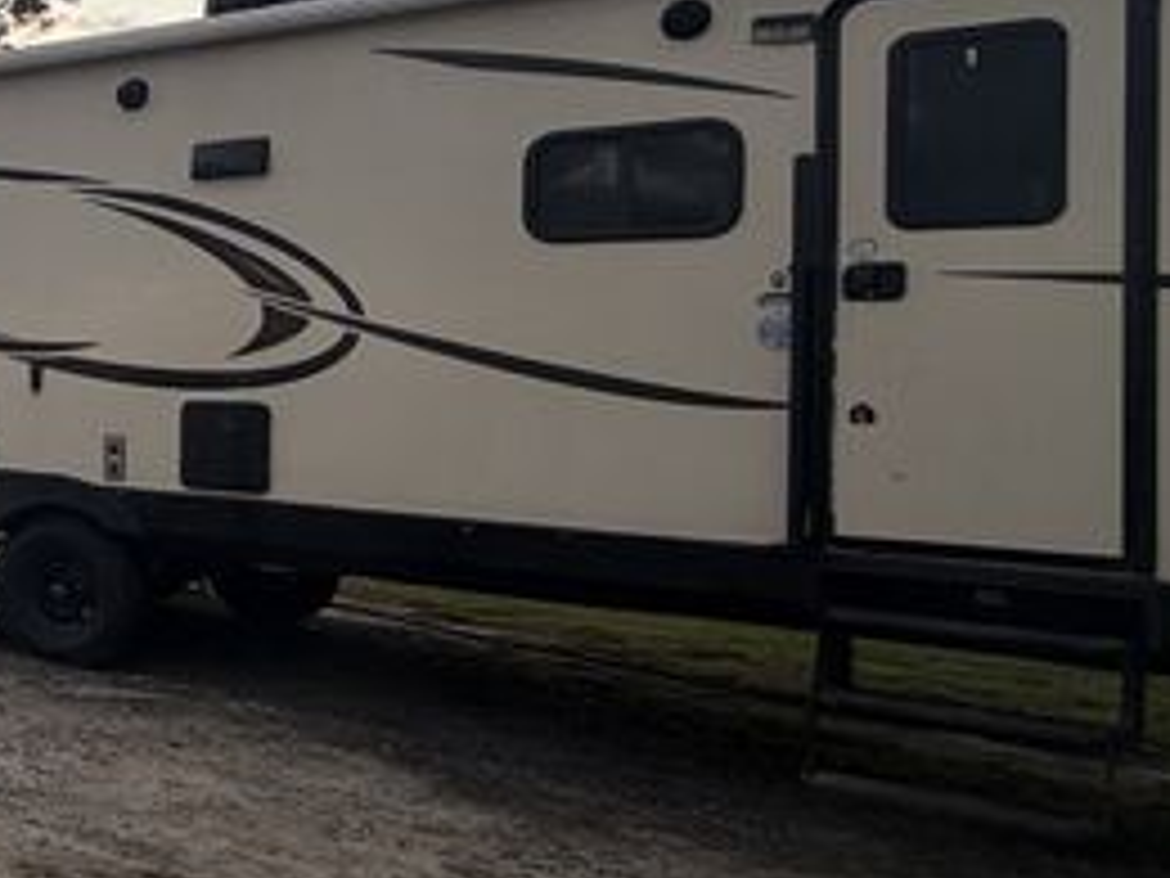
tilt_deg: +0.7
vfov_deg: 33.4
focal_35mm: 43
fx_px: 1453
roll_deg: -2.0
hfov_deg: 31.4
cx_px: -423
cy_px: 329
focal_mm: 2.22
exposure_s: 1/190
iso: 40
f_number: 2.2
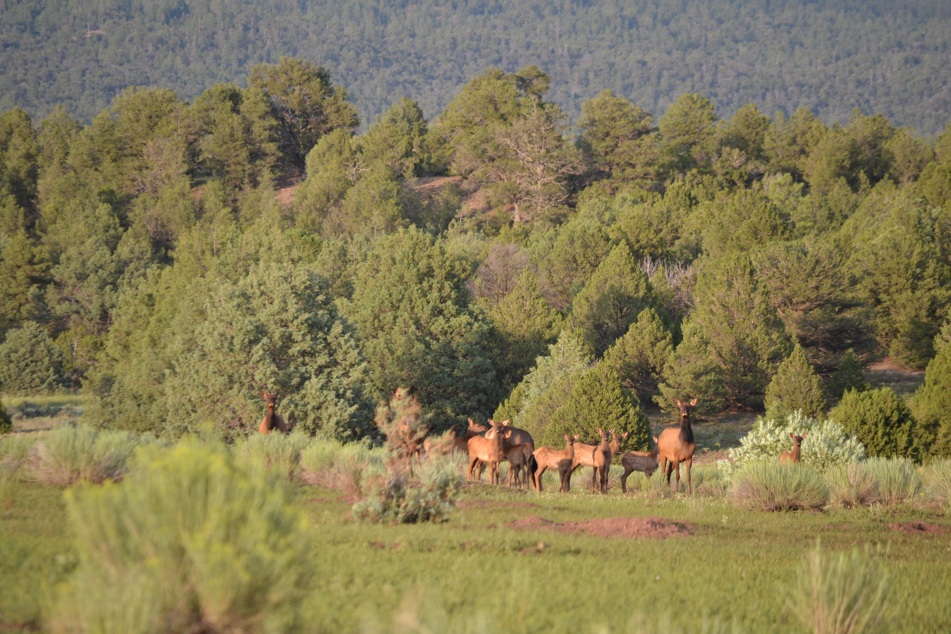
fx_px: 6934
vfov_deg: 5.2
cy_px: 317
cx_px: 476
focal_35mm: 262
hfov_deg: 7.8
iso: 400
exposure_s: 1/500
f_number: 5.3
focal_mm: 175
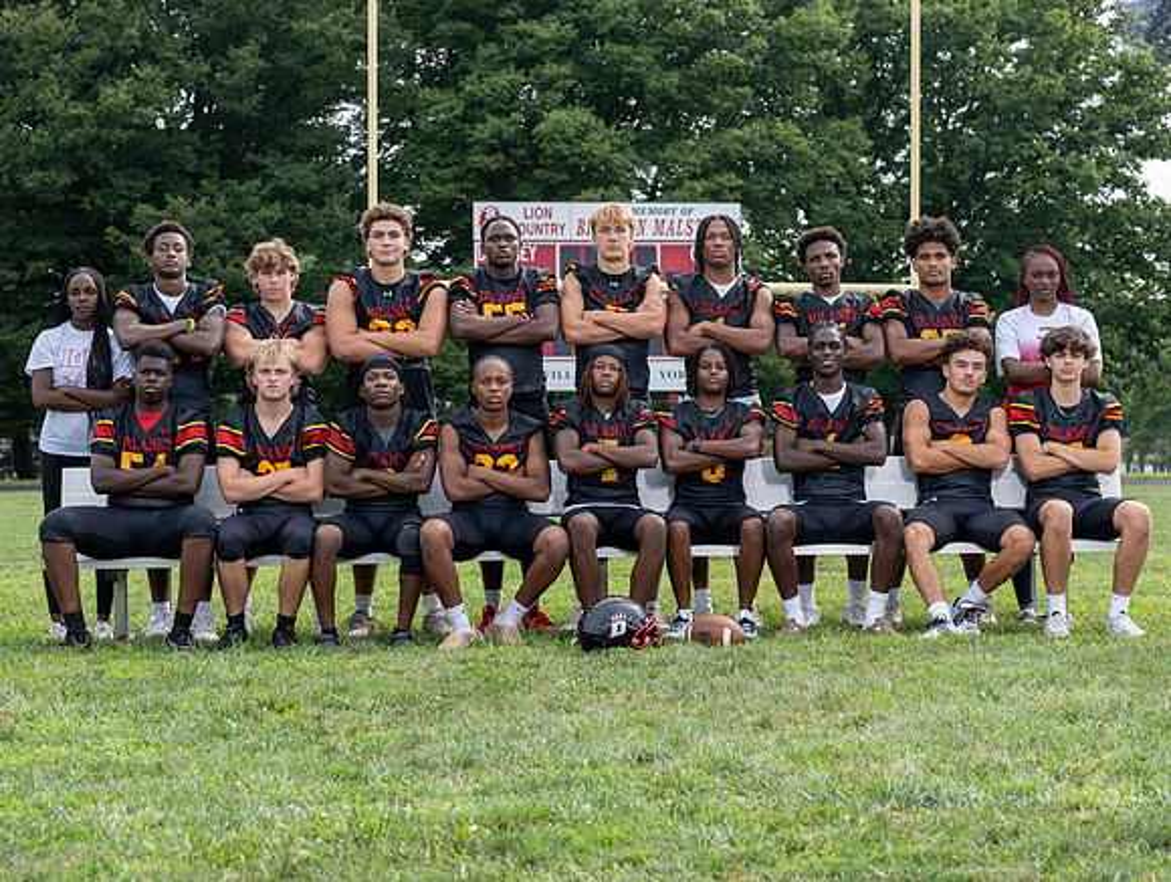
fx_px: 2857
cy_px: 432
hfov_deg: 23.1
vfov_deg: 17.6
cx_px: 665
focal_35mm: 84
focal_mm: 70
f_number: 6.3
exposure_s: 1/125
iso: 100
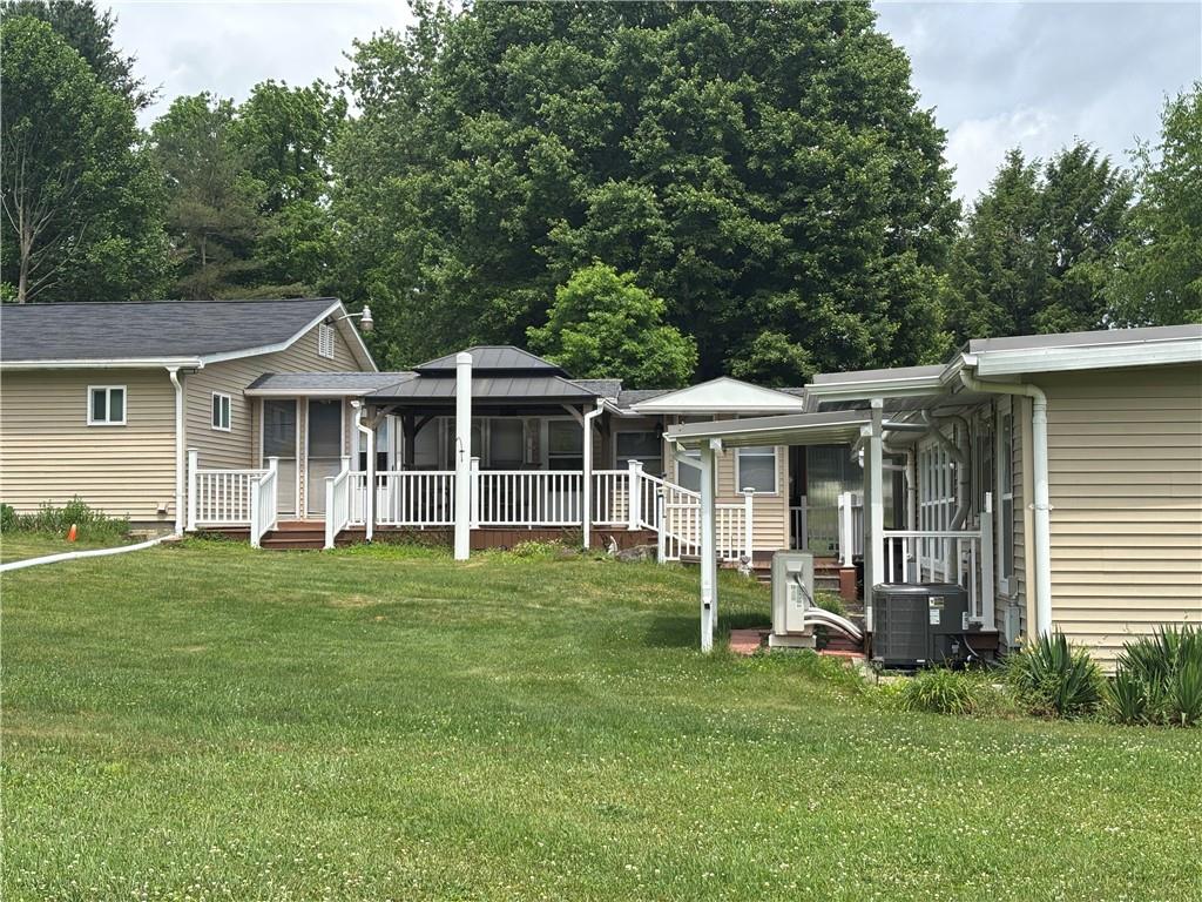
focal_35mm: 52
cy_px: 451
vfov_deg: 28.0
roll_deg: -0.1
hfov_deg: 36.8
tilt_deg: +2.3
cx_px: 601
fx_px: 1806
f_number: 1.6
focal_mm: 5.96
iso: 32
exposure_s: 1/1876
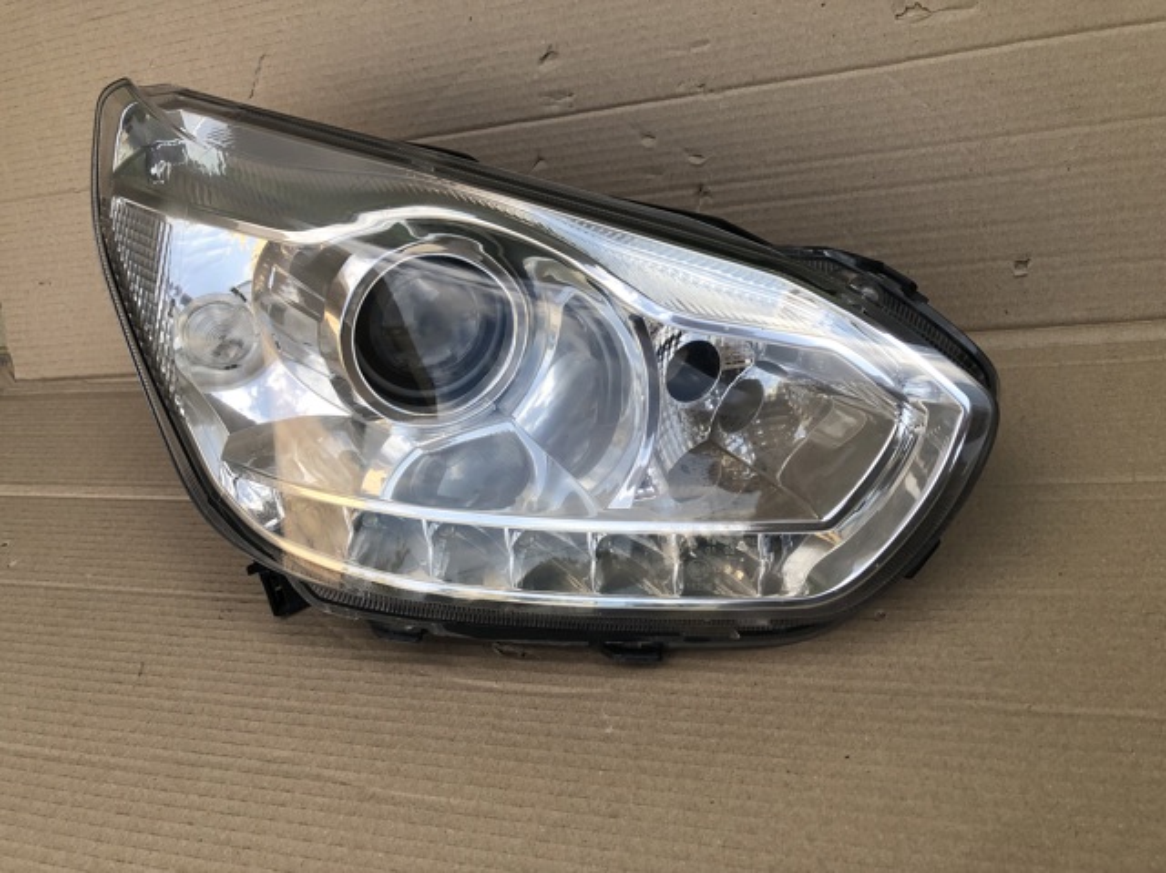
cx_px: 583
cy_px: 436
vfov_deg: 49.7
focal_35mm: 28
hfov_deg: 63.5
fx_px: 942
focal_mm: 3.99
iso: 20
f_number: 1.8
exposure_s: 1/489
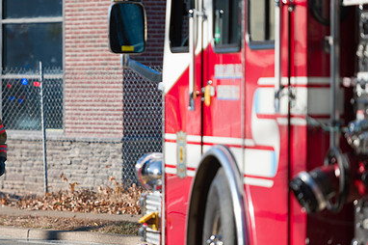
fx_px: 2717
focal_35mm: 266
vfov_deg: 5.2
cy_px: 132
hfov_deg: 7.7
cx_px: 122
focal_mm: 175
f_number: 3.2
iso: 200
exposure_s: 1/2000
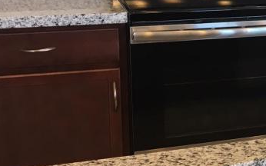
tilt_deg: -13.7
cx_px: 354
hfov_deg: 20.6
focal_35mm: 91
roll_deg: -2.1
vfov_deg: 14.3
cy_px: 40
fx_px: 659
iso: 25
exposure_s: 1/30
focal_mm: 4.15
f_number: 2.2
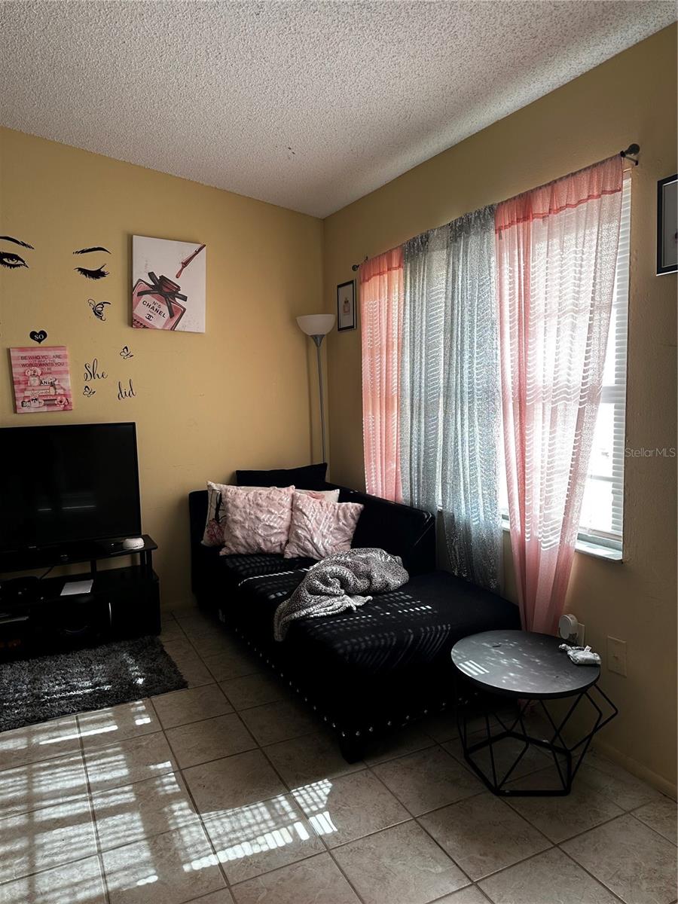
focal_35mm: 24
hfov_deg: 56.8
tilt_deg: -6.6
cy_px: 452
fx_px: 627
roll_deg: +0.5
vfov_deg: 71.6
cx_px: 339
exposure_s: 1/240
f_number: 1.78
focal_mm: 6.86
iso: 64
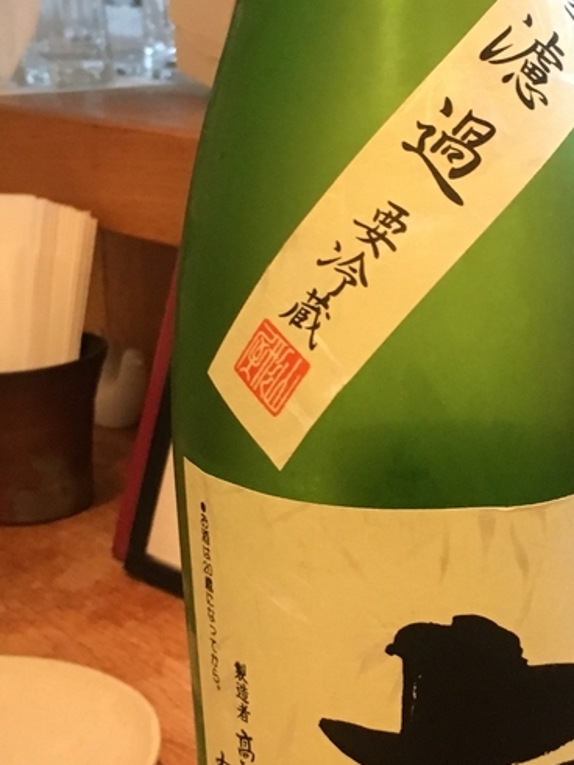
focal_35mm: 71
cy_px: 406
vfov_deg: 27.4
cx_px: 379
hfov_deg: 20.7
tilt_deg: -17.2
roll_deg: +1.6
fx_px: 1568
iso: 200
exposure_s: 1/17
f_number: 2.2
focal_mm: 4.15
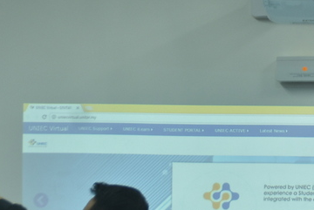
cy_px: 165
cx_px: 256
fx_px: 1563
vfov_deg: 7.7
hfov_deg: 11.4
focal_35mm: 179
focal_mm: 42
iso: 640
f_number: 4.5
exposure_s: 1/125
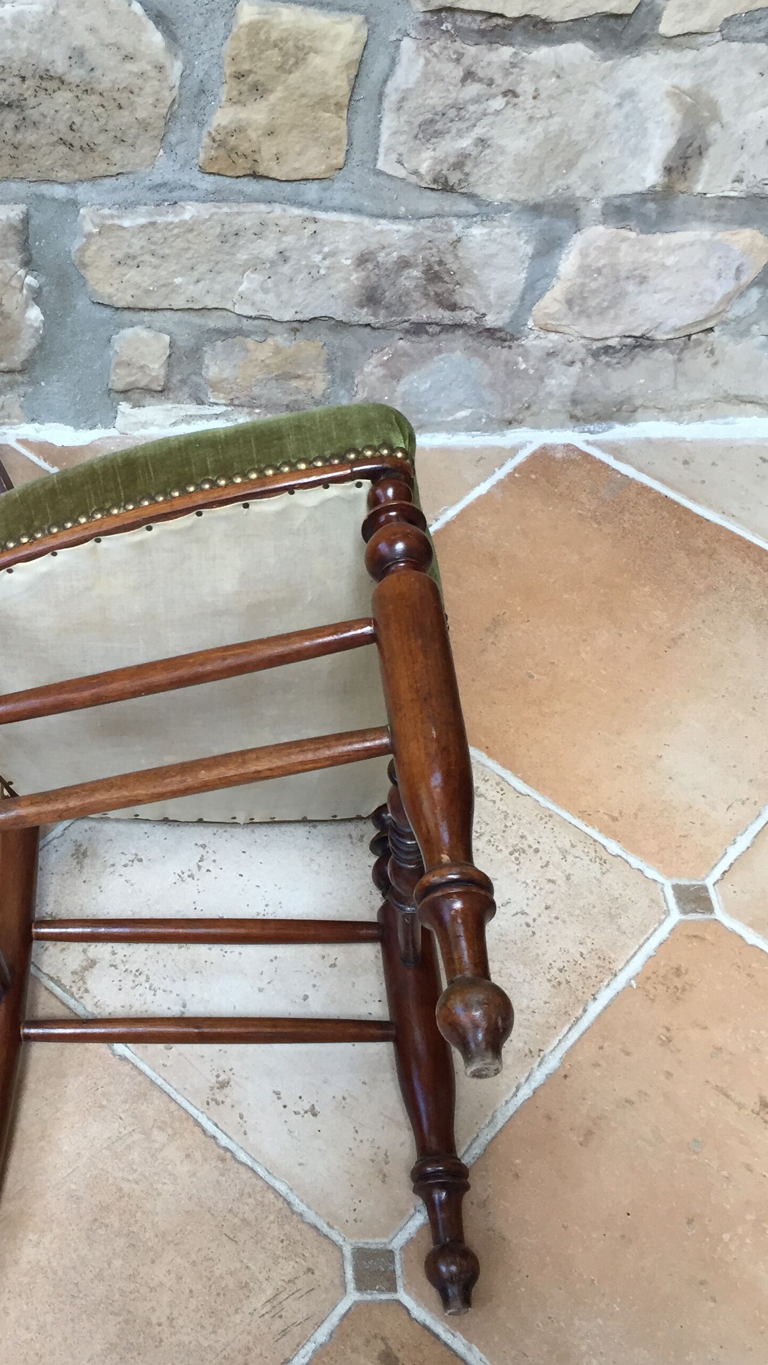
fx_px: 1448
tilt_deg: -51.8
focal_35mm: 40
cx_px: 179
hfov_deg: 29.2
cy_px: 733
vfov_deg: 50.4
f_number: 2.2
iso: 50
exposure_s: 1/33
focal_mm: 4.15
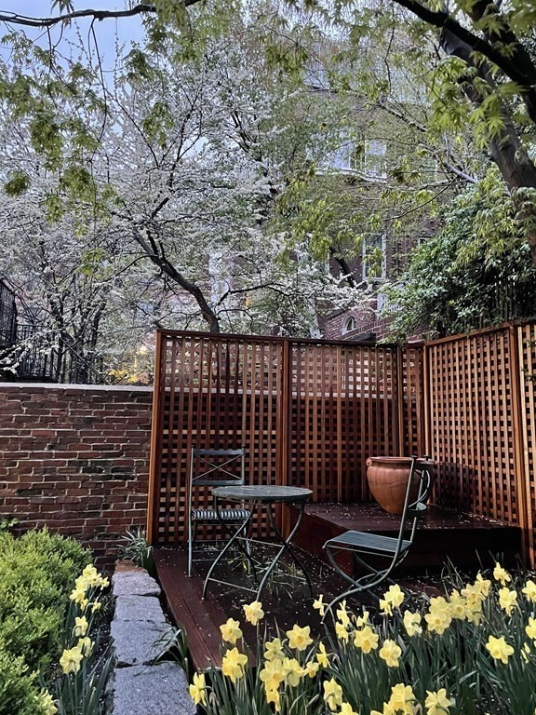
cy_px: 358
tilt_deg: +8.0
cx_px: 268
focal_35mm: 26
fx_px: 537
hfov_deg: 53.1
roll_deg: -1.1
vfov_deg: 67.3
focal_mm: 4.2
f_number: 1.6
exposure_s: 1/30
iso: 800
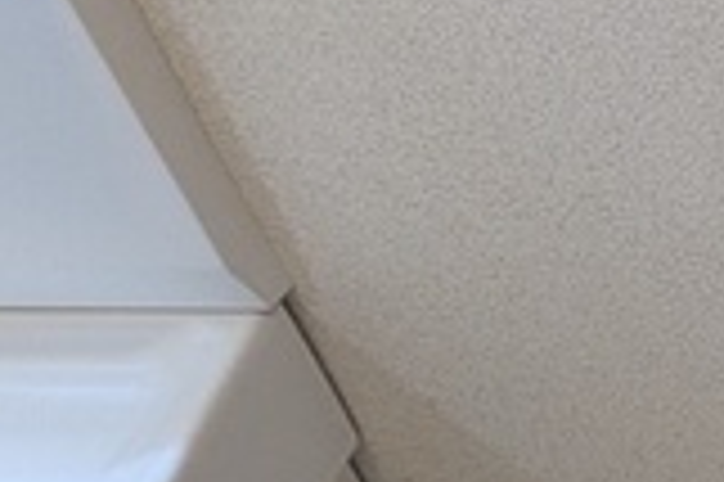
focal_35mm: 87
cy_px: 613
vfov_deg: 15.0
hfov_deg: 17.3
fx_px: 1748
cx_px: 1426
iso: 89
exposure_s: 1/24
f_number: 2.2
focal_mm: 1.83
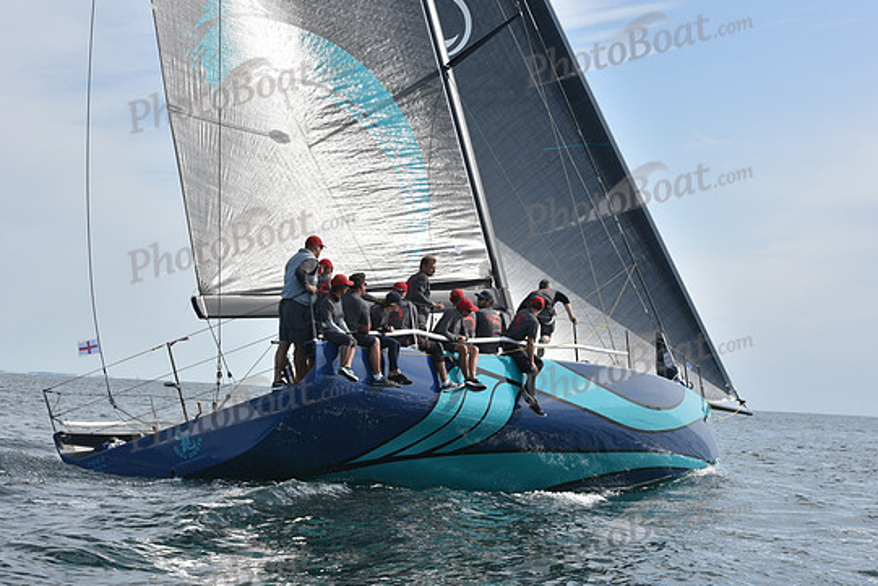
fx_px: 1830
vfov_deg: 18.2
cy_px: 303
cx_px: 441
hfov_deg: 27.0
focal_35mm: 75
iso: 320
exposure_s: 1/1000
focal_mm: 70
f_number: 9
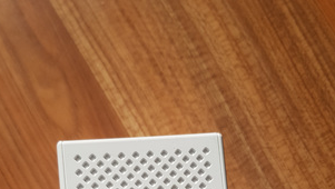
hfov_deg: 43.7
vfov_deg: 22.3
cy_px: 260
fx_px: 418
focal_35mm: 47
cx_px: 159
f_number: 1.7
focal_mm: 4.2
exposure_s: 1/2208
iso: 40
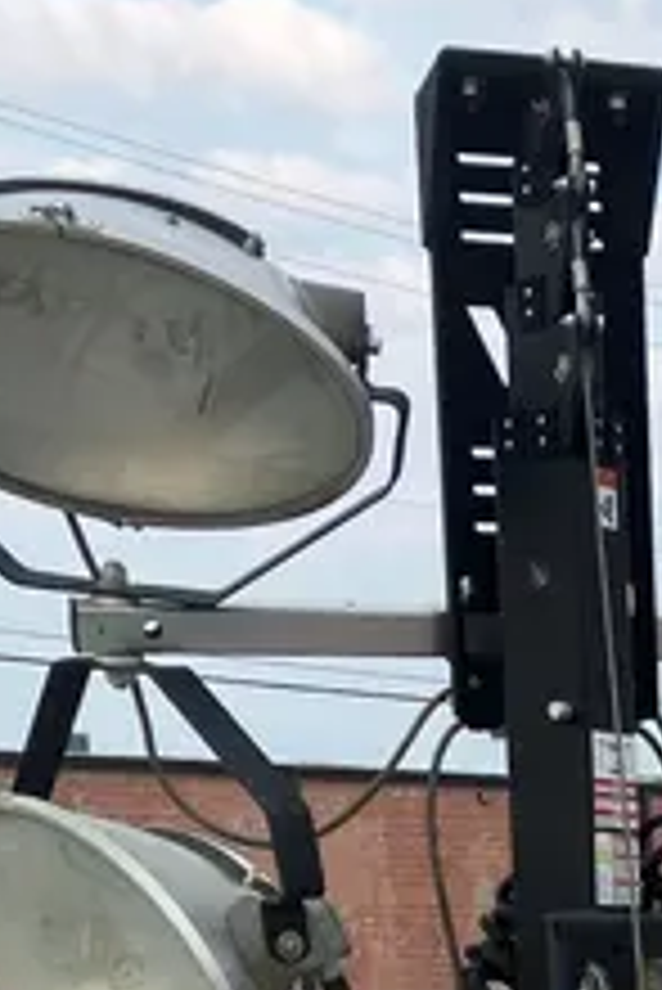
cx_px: 896
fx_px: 2671
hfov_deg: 13.5
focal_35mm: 97
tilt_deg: -9.3
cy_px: 1456
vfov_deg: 18.7
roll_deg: +1.7
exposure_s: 1/412
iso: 32
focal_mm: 3.99
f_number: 1.8
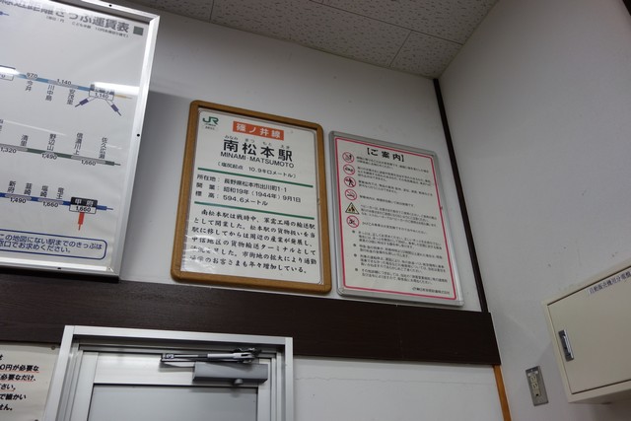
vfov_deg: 46.4
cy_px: 210
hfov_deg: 65.5
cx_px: 316
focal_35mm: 28
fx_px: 491
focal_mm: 10.4
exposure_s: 1/50
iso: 125
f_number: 1.8
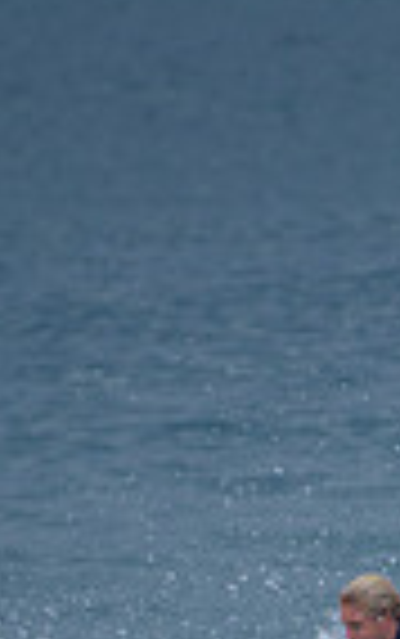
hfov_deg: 0.6
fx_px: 36224
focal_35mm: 2081
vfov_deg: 1.0
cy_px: 803
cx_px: 436
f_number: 5.6
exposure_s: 1/2000
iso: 200
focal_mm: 500
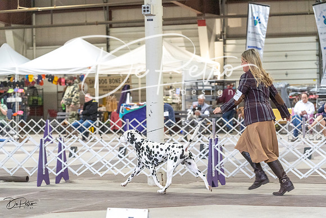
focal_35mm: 112
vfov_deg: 12.2
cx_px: 163
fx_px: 1014
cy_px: 109
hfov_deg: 18.3
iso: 6400
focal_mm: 112
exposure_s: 1/320
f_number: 4.5
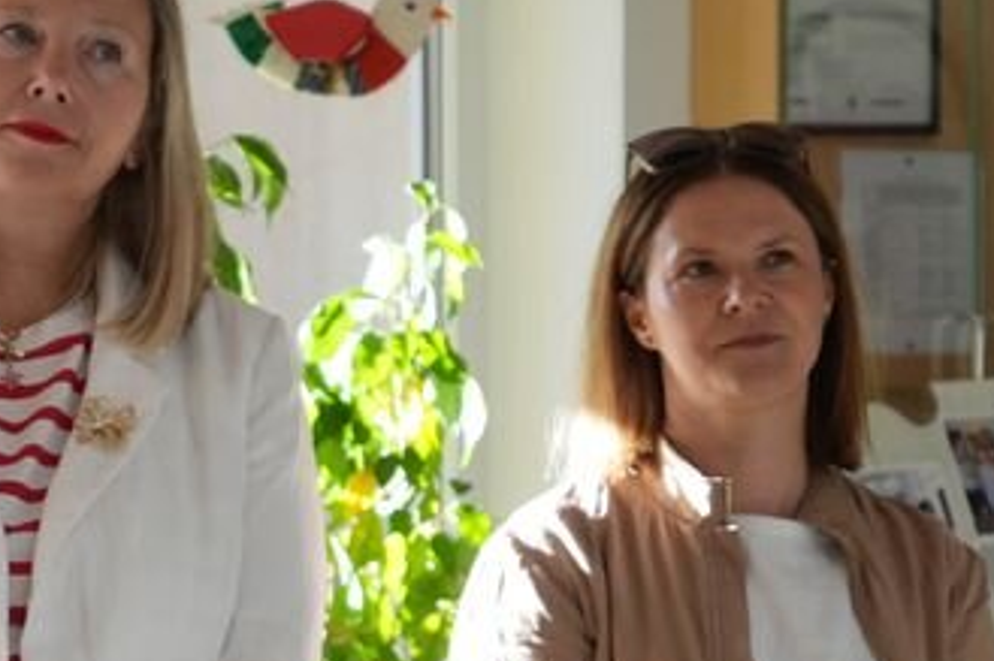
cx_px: 0
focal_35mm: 517
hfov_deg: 4.0
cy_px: 771
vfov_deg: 2.7
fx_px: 14267
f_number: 6.3
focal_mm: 166
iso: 1250
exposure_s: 1/200
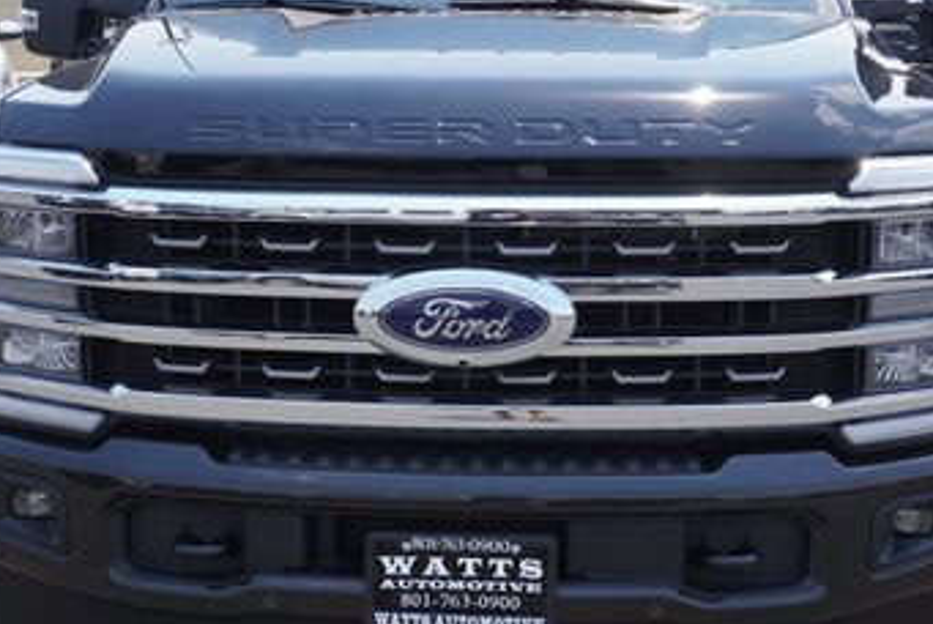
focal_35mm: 62
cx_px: 460
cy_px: 339
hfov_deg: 32.4
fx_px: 1608
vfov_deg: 21.9
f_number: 9
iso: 100
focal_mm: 22
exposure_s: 1/125
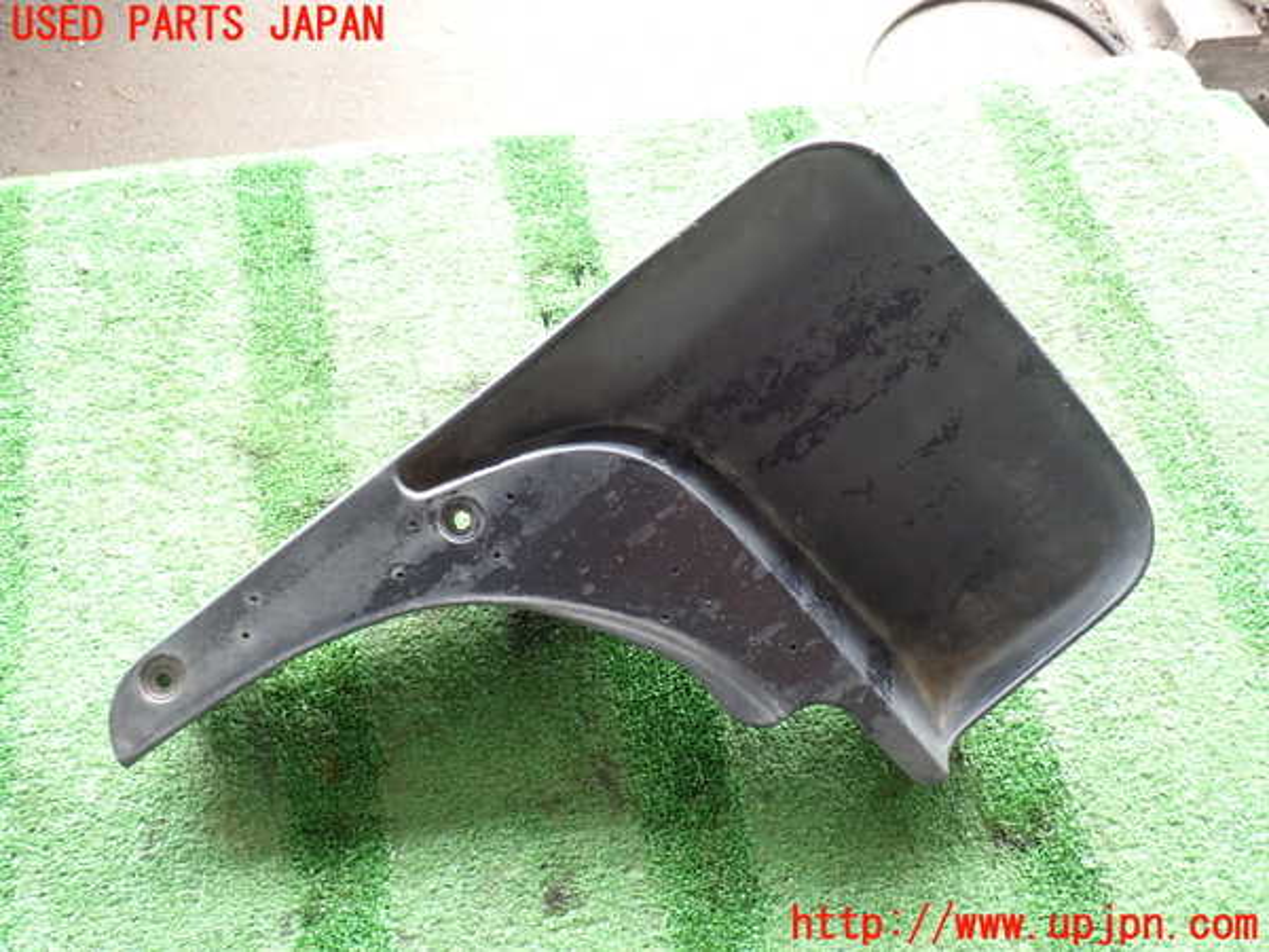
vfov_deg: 44.2
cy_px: 476
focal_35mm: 32
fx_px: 1173
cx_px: 634
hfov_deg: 56.8
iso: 200
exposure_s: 1/30
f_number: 2.4
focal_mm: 5.79
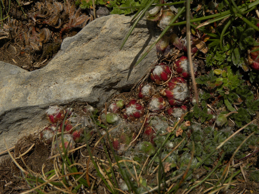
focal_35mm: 75
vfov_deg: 19.6
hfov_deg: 26.0
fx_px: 561
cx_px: 130
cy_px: 97
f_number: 6.3
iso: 64
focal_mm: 13.4
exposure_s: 1/800
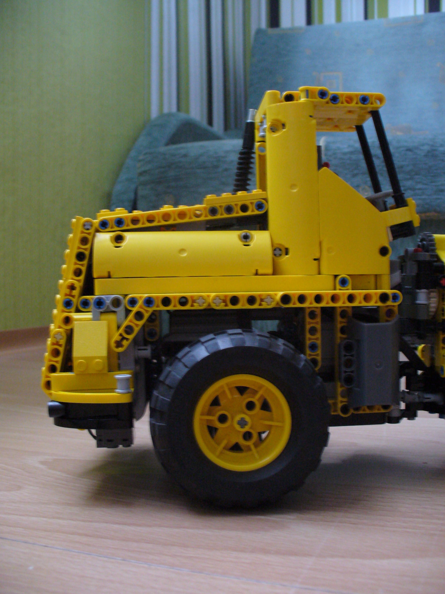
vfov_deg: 50.1
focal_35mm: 37
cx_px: 222
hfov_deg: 38.7
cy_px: 297
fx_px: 634
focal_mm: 6.1
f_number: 2.8
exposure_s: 1/8
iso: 200
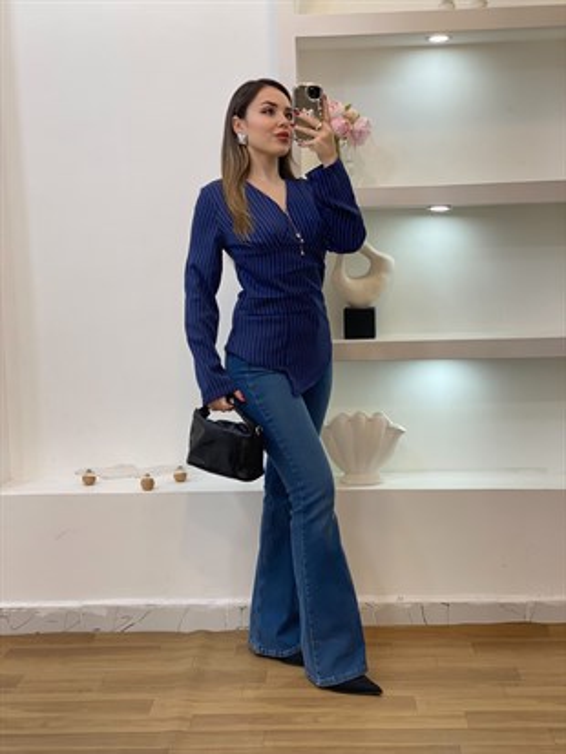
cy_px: 377
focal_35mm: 52
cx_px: 283
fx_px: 1133
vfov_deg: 36.8
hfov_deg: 28.0
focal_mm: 6
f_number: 2
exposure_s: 1/100
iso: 80
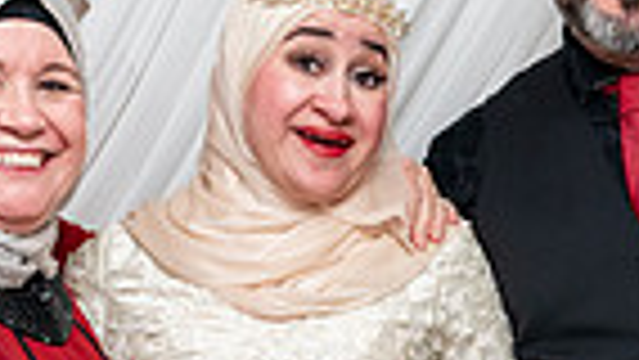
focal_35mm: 107
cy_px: 542
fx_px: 1814
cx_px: 522
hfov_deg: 19.7
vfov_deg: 10.9
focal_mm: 25
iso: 1250
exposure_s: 1/160
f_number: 2.8
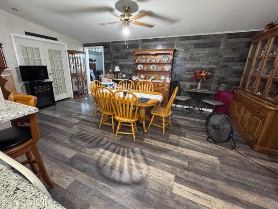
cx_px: 129
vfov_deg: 81.7
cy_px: 101
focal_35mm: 15
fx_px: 120
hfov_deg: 98.0
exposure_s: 1/60
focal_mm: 2.22
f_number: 2.2
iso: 1000
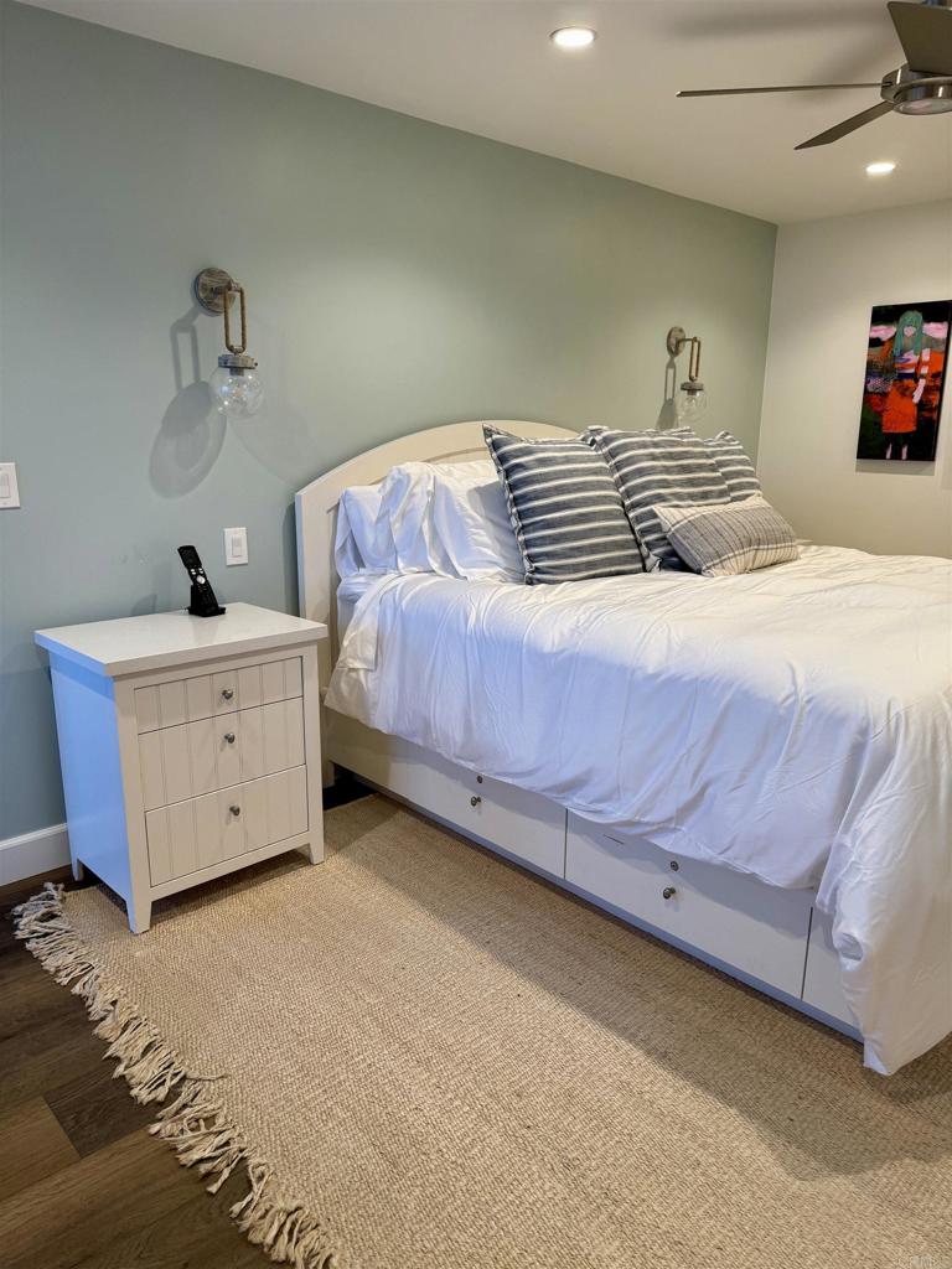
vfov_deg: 71.6
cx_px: 476
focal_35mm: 24
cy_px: 634
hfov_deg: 56.8
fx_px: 880
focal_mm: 6.76
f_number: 1.78
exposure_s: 1/120
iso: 100
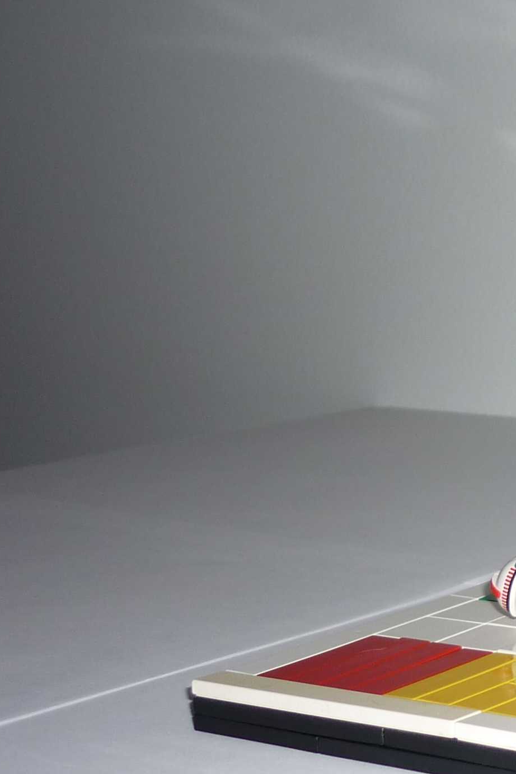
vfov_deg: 25.0
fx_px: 1741
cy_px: 317
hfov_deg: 15.0
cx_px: 887
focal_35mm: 81
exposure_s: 1/30
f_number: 2.8
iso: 100
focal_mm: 5.5
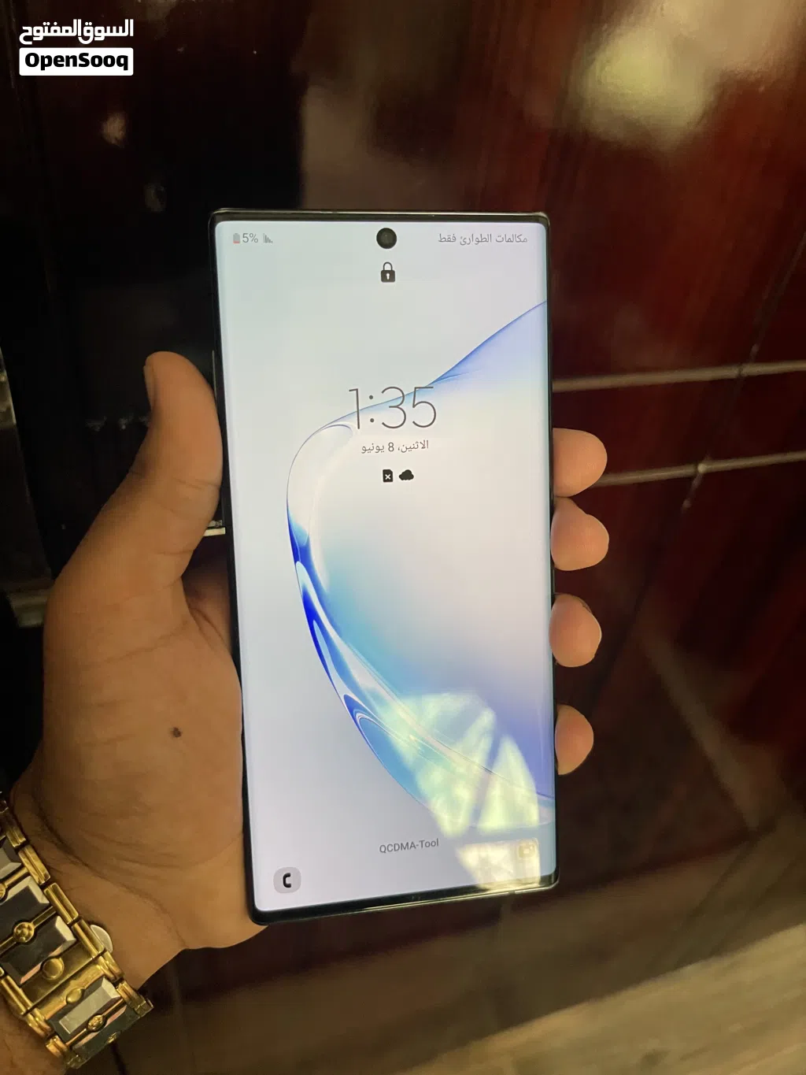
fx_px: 807
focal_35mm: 26
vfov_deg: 67.3
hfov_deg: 53.1
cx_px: 403
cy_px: 538
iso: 320
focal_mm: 5.1
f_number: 1.6
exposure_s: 1/60
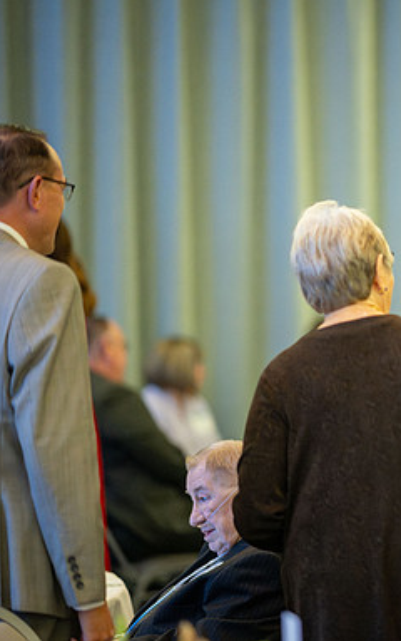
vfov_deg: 12.9
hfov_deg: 8.1
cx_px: 448
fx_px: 2827
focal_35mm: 162
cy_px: 319
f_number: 1.4
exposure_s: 1/500
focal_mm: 105
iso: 6400
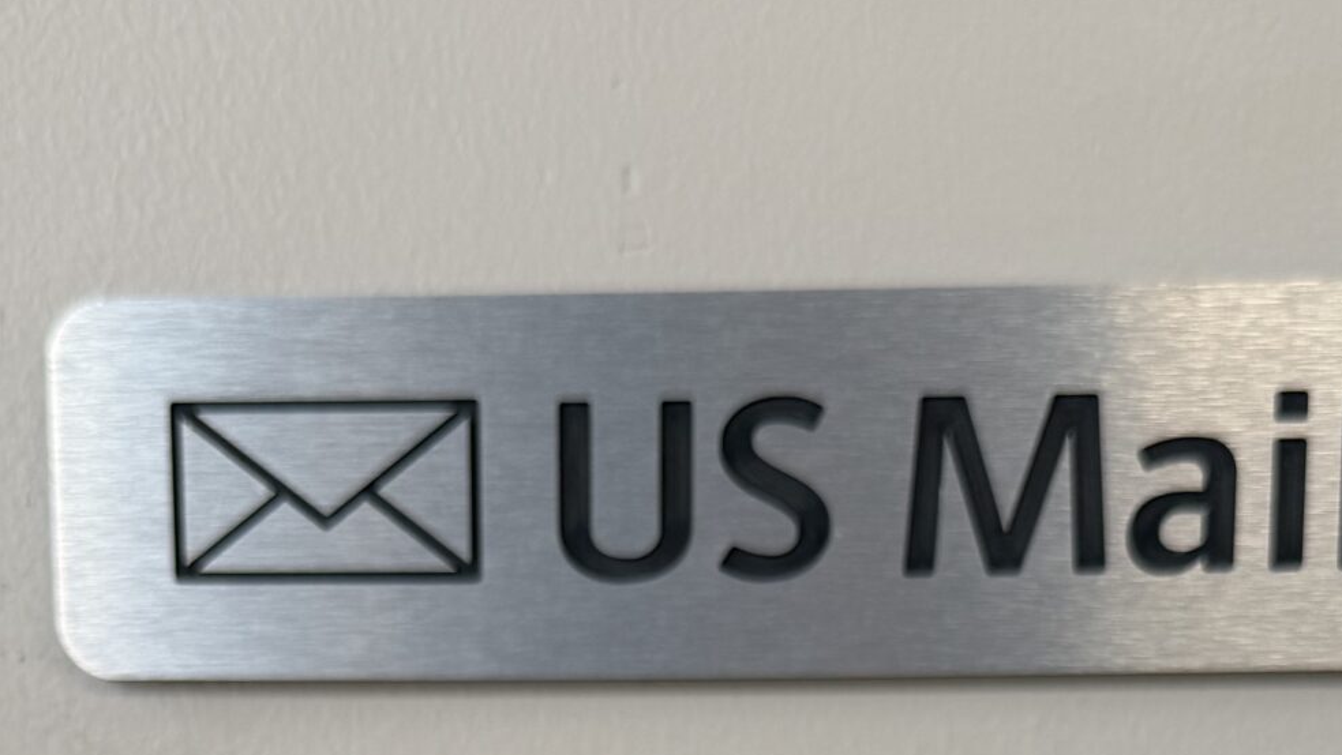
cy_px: 1277
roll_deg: -0.3
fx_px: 2420
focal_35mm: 68
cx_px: 631
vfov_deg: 15.7
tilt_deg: -8.6
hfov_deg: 31.0
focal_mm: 6.76
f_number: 1.78
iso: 64
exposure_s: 1/246
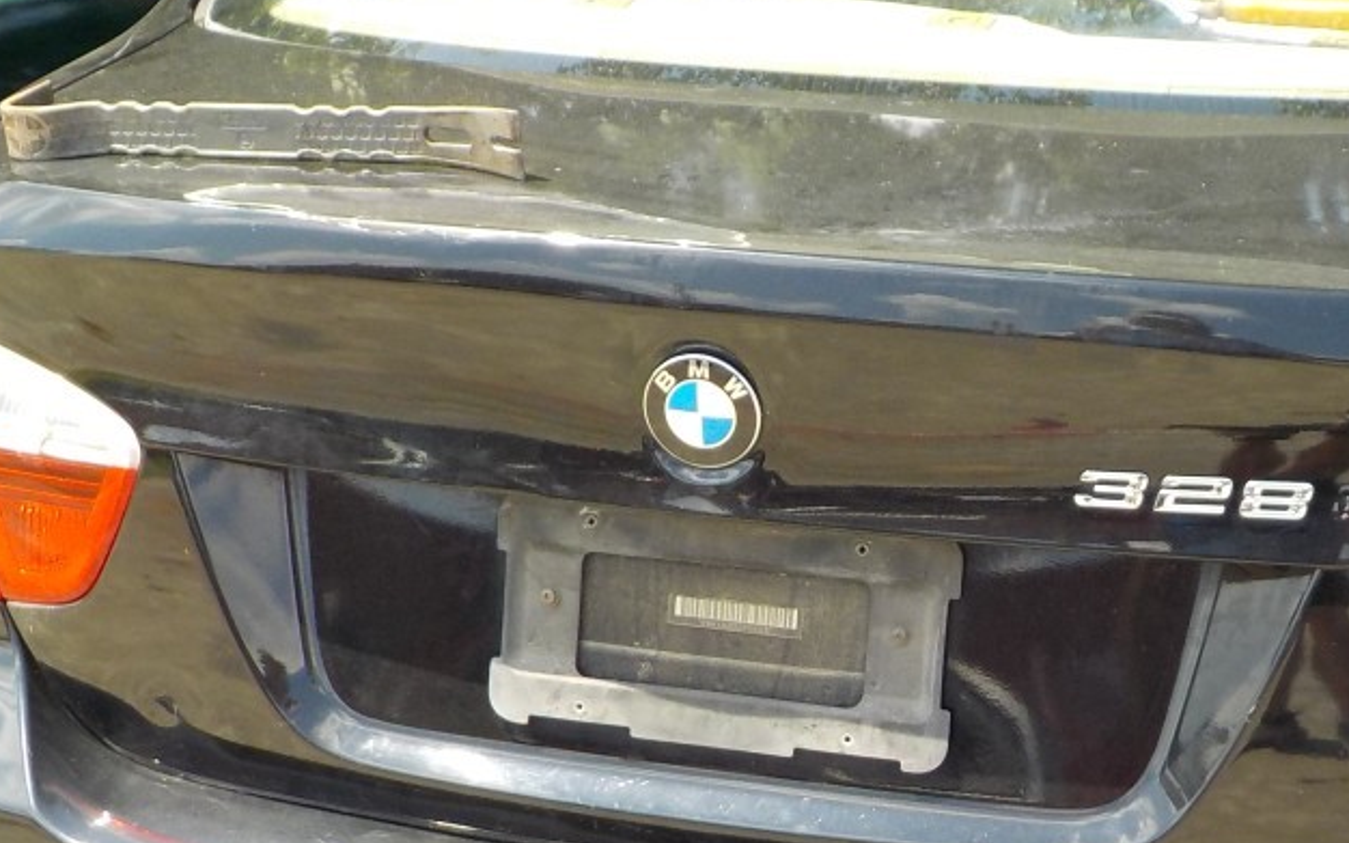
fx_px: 2389
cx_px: 907
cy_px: 554
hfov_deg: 31.3
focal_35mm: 65
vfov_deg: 19.9
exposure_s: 1/320
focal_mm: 4.1
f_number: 3.3
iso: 125
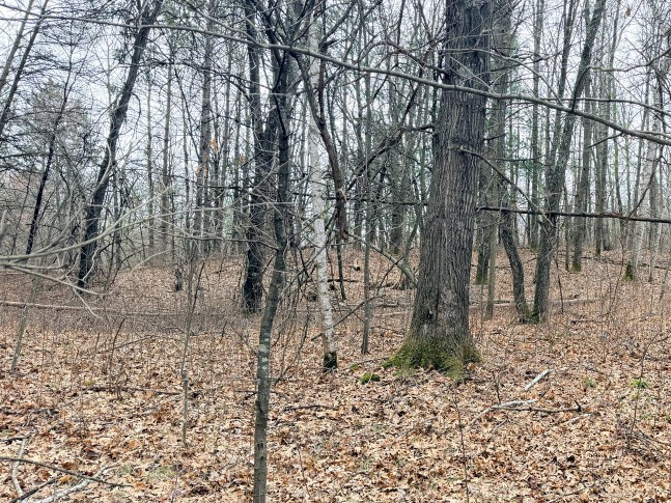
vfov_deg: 37.7
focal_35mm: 38
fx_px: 736
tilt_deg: +4.6
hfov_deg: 47.0
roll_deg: -2.9
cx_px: 513
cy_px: 220
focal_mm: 6.76
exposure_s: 1/539
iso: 100
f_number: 1.78
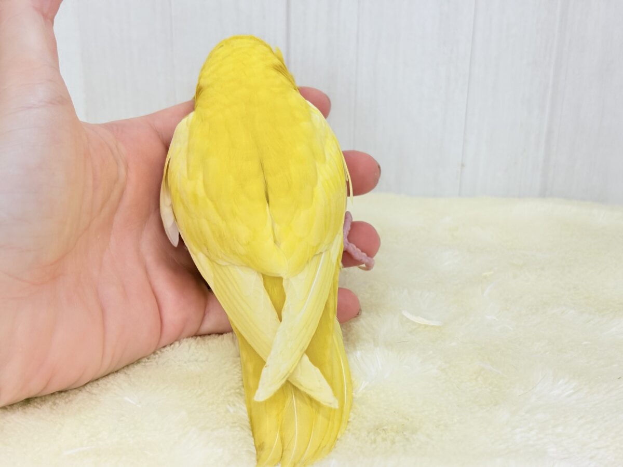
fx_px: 936
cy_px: 234
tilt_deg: -22.1
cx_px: 312
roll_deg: -0.1
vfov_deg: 28.0
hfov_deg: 36.8
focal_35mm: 52
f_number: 1.6
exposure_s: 1/50
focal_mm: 5.96
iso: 100
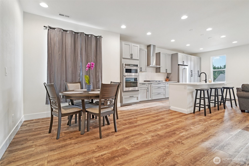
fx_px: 111
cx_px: 124
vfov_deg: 73.7
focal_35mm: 16
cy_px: 83
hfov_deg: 96.7
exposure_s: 1/15
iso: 1600
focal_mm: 16
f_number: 8
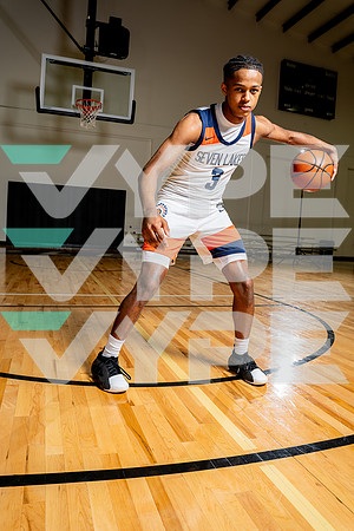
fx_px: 398
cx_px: 177
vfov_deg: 67.4
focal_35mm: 27
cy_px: 266
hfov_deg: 47.9
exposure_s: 1/250
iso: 250
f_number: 5.6
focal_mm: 27
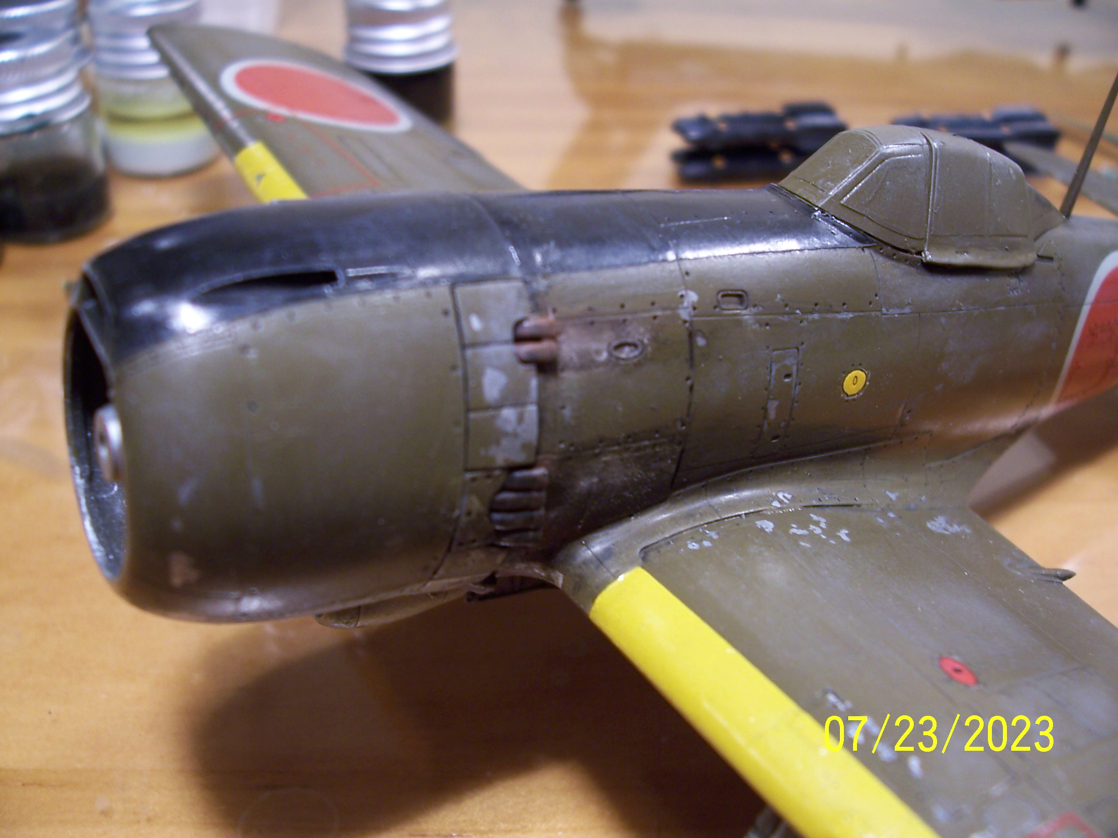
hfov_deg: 54.0
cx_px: 559
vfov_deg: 41.8
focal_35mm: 34
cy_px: 419
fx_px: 1098
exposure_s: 1/30
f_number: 2.7
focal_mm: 5.6
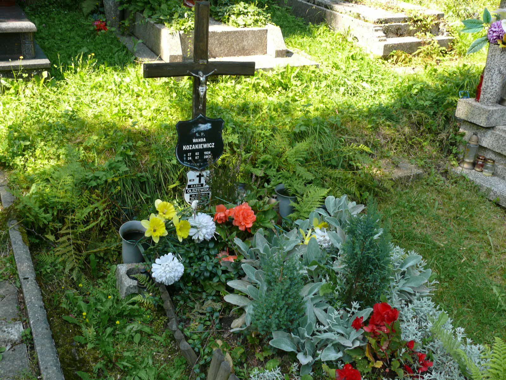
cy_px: 190
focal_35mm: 35
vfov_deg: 40.7
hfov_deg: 52.6
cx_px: 253
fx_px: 512
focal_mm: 7.4
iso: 100
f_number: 4
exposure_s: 1/125
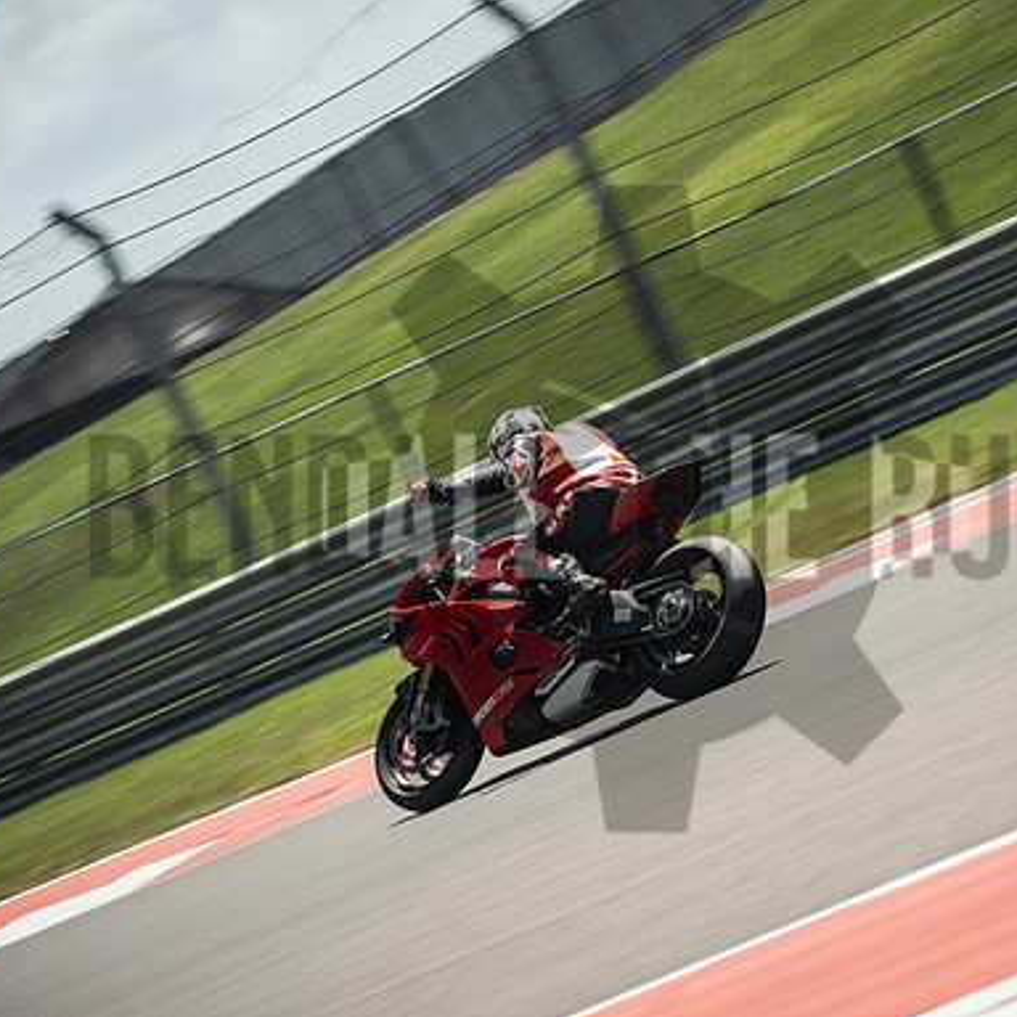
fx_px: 6615
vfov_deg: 8.8
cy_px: 510
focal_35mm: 199
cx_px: 646
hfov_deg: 8.8
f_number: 5.6
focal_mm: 103.6
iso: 125
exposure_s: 1/250
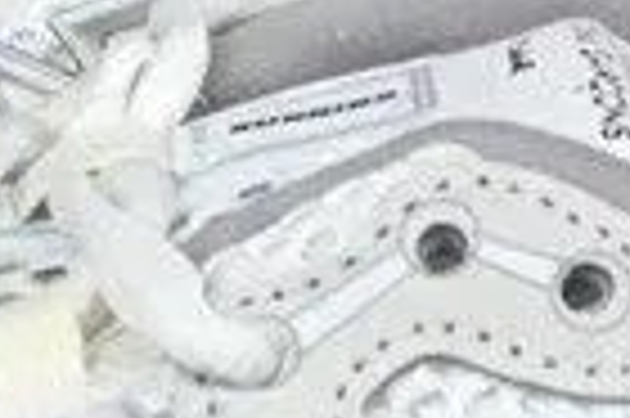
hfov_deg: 9.9
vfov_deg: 6.5
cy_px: 537
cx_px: 238
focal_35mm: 208
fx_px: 3636
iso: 25
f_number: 2.4
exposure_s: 1/403
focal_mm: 3.3
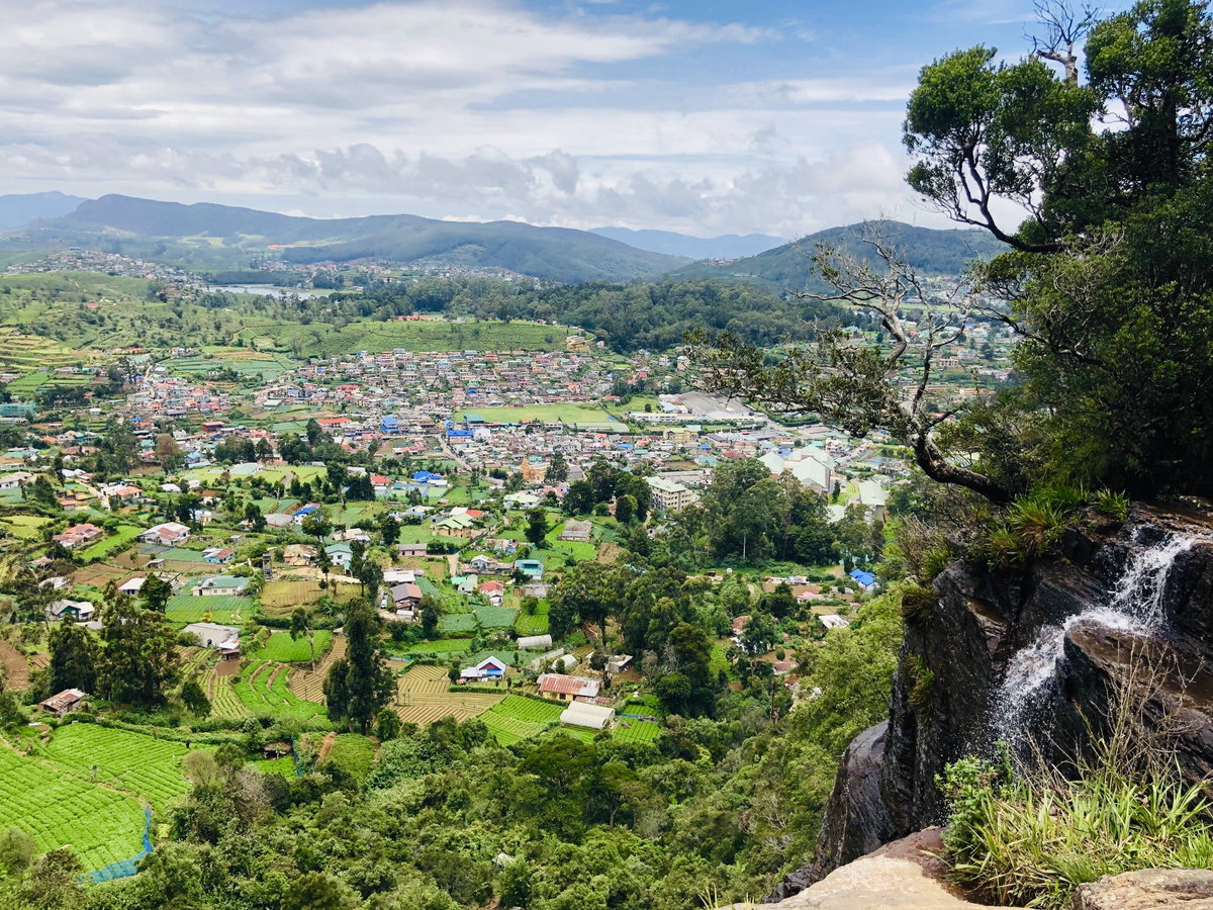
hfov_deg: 63.4
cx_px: 606
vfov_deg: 49.7
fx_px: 981
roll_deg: -1.5
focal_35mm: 28
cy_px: 455
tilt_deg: -12.6
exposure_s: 1/1656
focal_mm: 4
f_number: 1.8
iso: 20
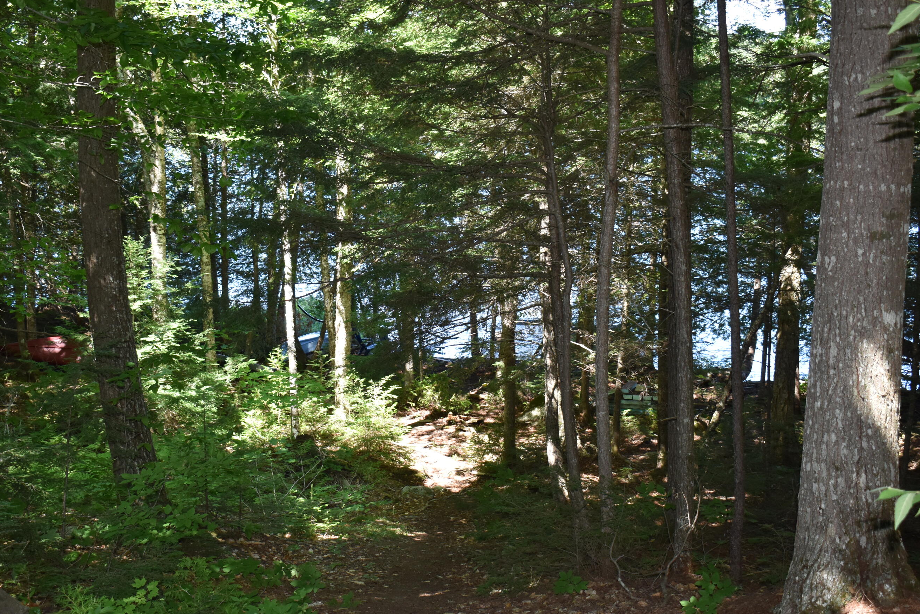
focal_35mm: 48
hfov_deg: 41.1
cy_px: 335
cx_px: 410
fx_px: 1227
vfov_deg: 28.1
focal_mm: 28
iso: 500
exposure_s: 1/200
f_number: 5
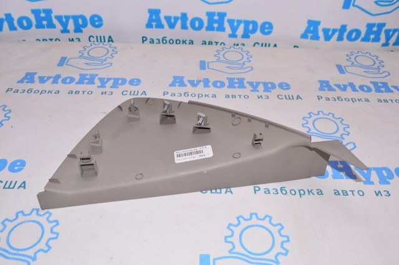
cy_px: 132
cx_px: 200
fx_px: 382
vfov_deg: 38.3
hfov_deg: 55.2
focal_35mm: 34
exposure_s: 1/200
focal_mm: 23
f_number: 8
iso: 1600
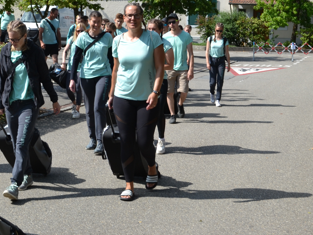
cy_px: 16
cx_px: 135
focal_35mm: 80
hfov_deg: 24.4
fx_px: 723
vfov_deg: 18.1
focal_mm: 26
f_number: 7.1
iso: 100
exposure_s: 1/200
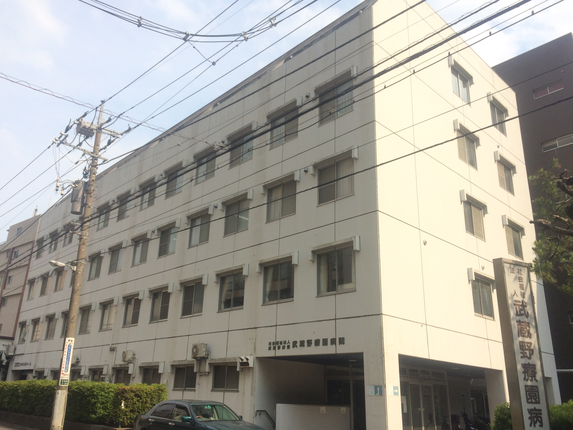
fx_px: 480
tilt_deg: +19.8
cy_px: 215
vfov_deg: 48.2
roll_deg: -1.2
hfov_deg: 61.7
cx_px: 286
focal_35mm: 29
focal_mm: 4.15
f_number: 2.2
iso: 32
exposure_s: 1/1520
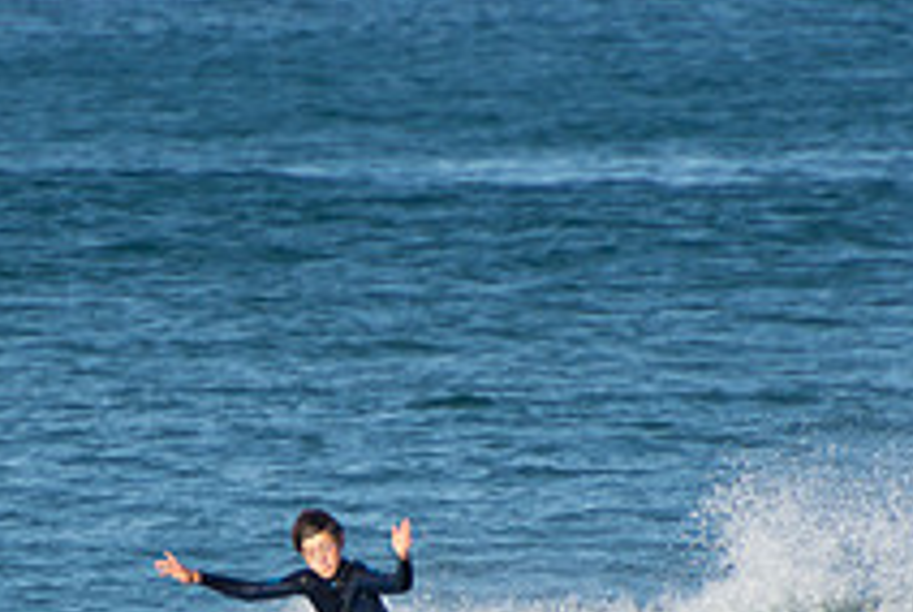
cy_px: 692
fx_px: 41649
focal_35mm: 1640
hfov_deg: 1.3
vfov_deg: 0.8
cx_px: 241
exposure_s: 1/1000
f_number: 5.6
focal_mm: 400
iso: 220
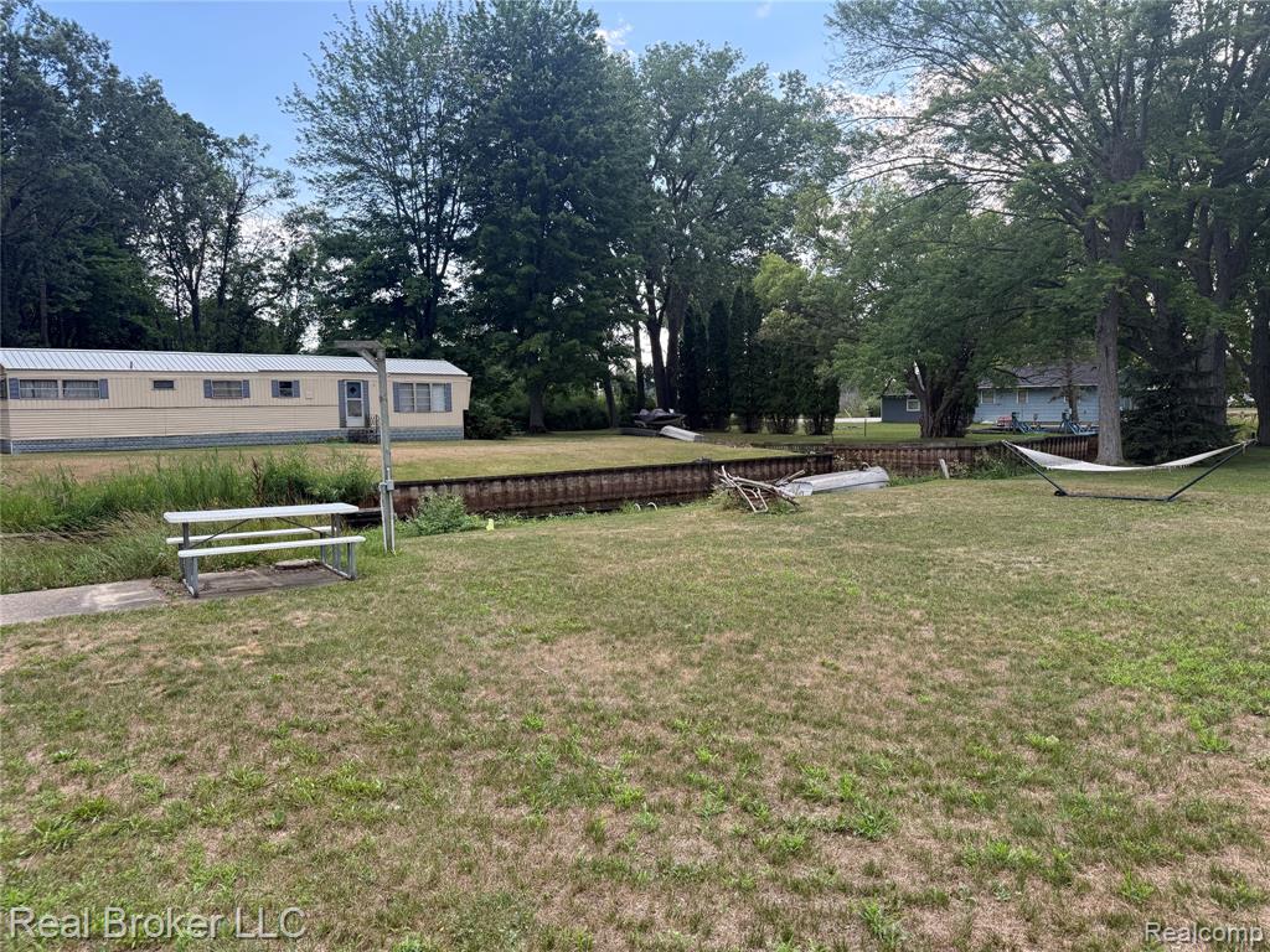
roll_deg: +0.8
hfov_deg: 71.6
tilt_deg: -4.1
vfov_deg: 56.8
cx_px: 635
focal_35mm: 24
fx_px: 881
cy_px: 476
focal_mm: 6.76
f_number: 1.78
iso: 100
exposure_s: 1/660
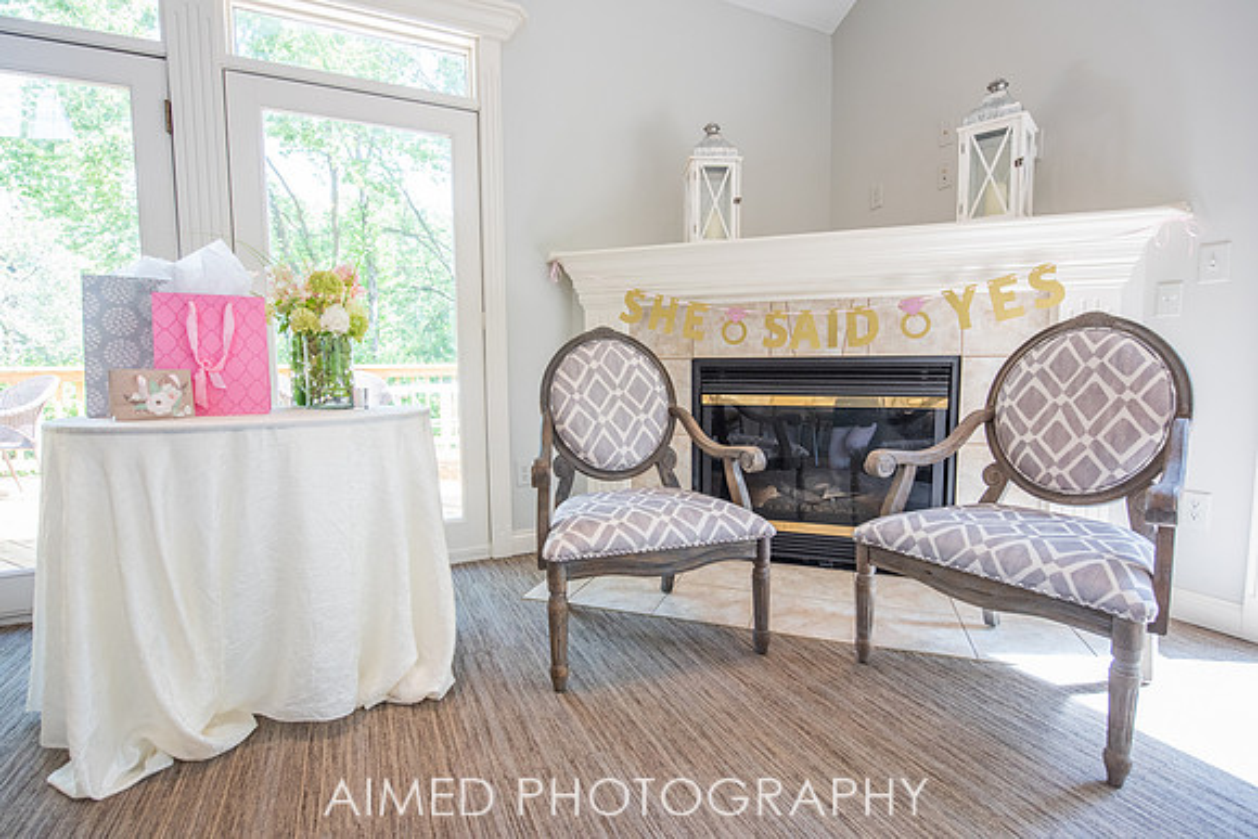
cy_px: 416
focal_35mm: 17
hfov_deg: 92.4
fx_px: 603
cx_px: 636
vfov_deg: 69.7
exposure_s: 1/160
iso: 1250
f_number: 5
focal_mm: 17
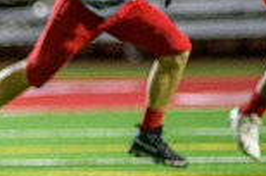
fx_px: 8354
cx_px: -164
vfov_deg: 1.2
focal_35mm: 1133
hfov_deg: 1.8
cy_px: 97
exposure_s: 1/800
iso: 2500
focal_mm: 300
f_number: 2.8
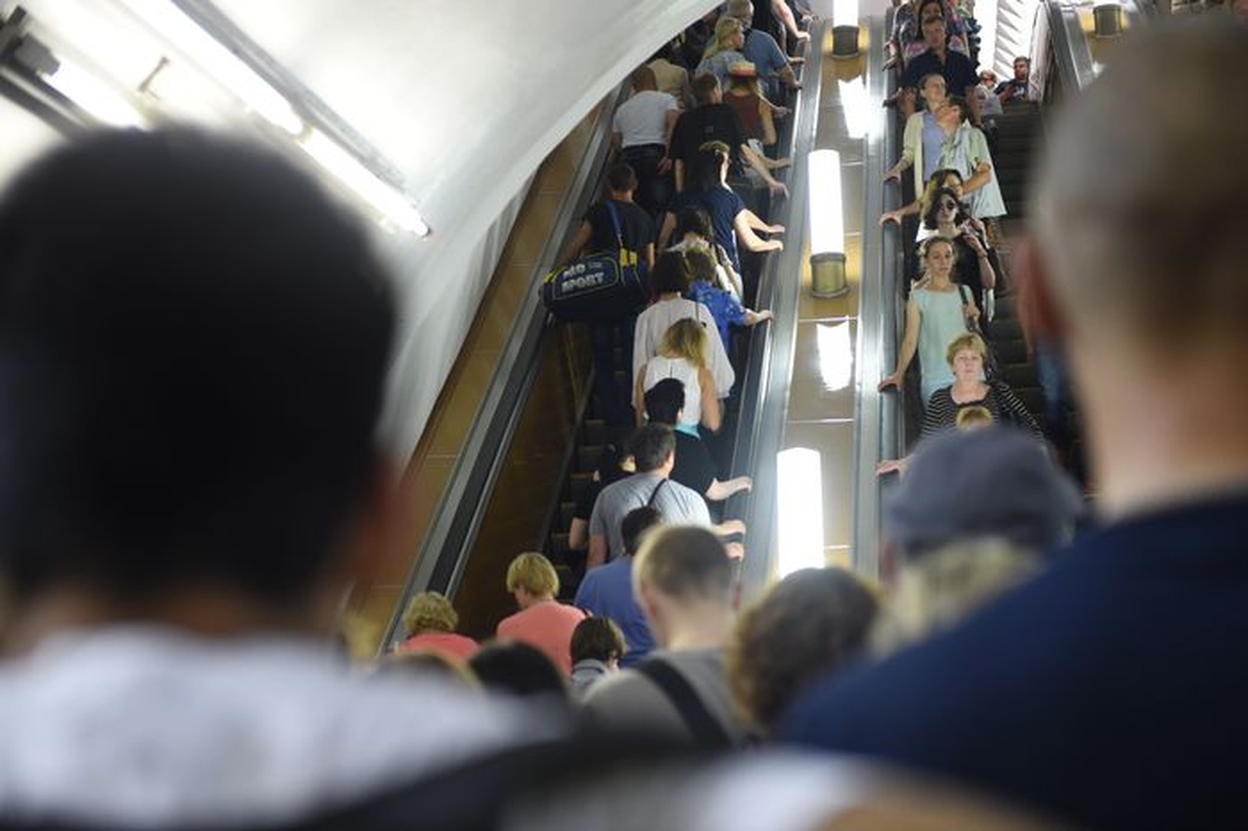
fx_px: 2425
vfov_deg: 19.4
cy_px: 416
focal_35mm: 70
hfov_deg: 28.9
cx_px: 624
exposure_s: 1/200
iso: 2000
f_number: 3.2
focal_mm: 70
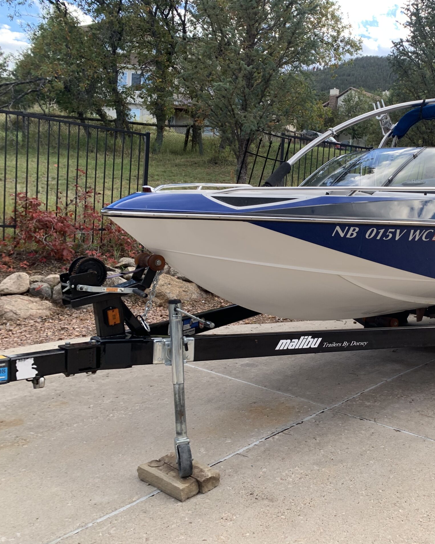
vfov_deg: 52.8
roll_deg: -3.7
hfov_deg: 41.4
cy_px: 272
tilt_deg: -9.2
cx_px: 351
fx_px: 547
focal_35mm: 34
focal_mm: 4.25
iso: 25
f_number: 1.8
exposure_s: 1/167
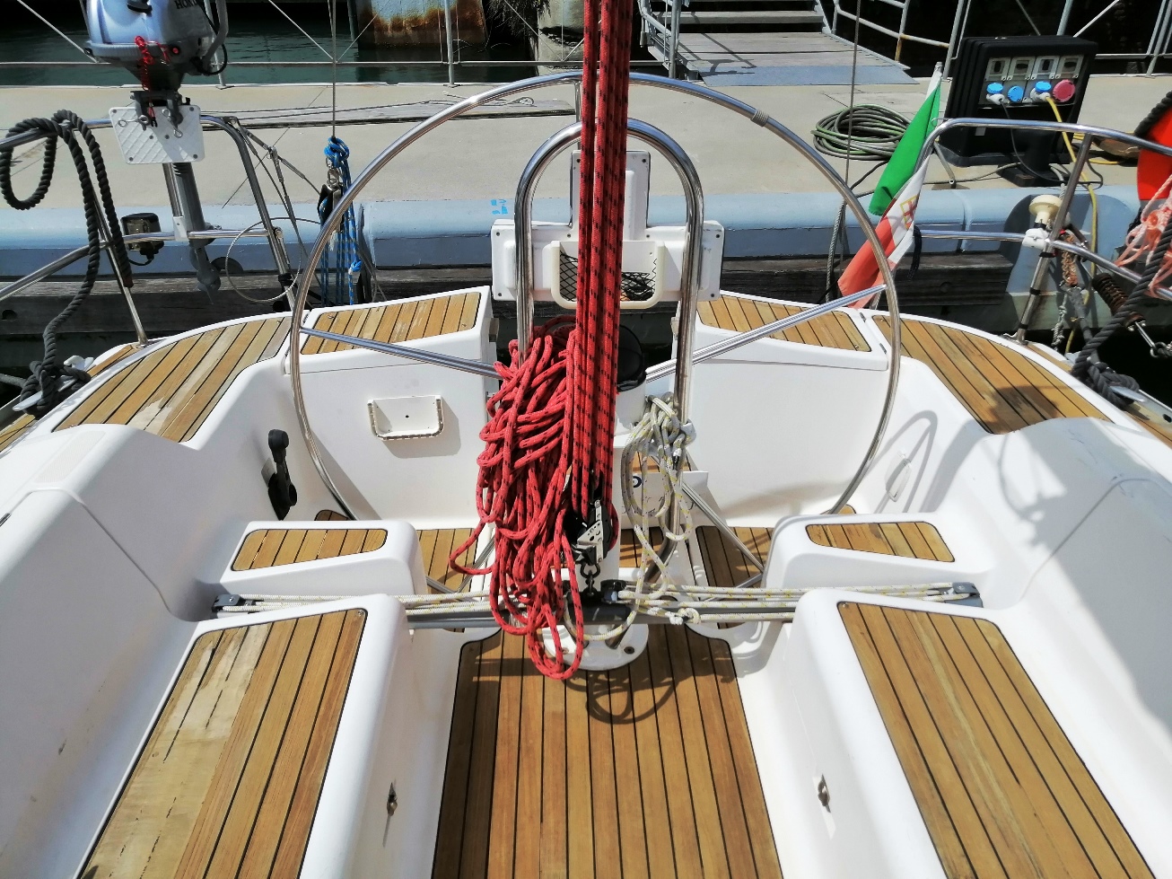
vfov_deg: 53.0
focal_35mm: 26
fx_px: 880
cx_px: 586
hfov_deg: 67.3
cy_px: 440
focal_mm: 3.96
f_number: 1.8
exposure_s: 1/3676
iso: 50
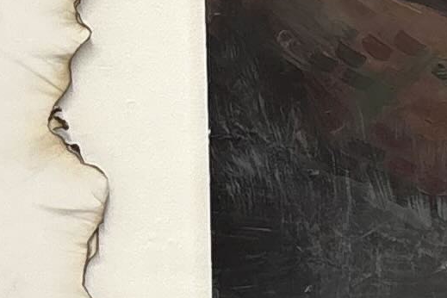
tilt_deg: -7.9
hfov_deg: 9.4
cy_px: 175
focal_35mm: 210
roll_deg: +0.3
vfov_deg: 6.5
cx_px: 755
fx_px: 2607
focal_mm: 5.96
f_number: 1.6
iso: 100
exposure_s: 1/120
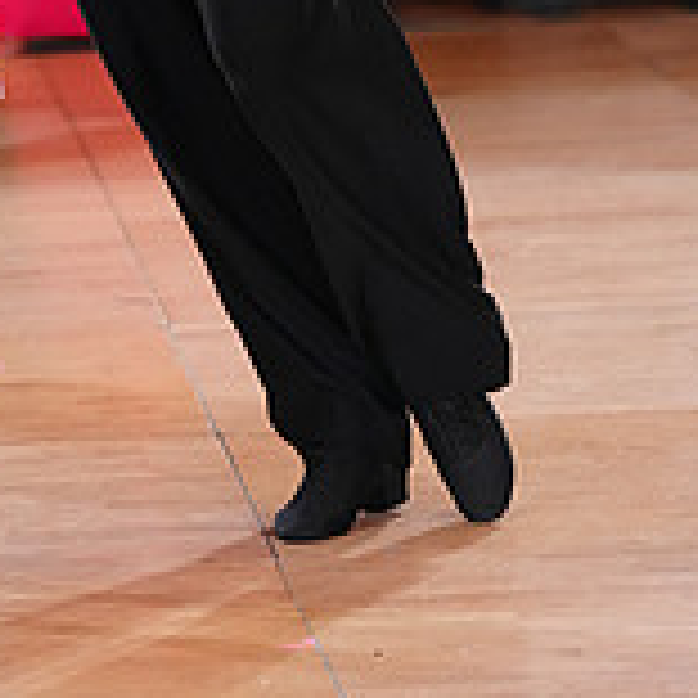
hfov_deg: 4.5
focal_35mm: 388
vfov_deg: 4.5
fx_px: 8851
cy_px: -392
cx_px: -61
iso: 3200
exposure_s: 1/640
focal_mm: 122
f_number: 3.2
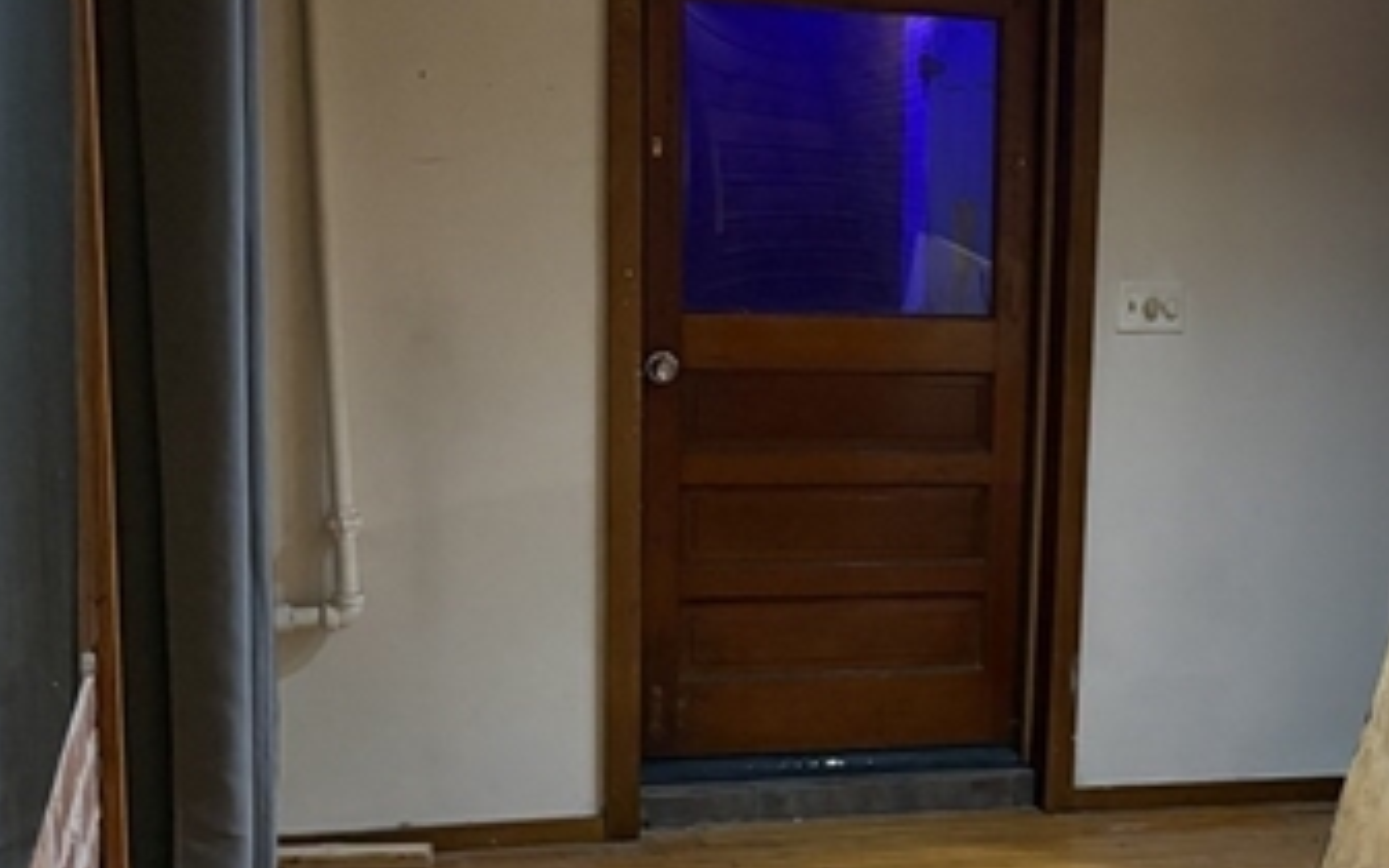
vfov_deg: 20.6
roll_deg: -2.1
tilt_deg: -9.4
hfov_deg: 31.4
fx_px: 2385
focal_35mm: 63
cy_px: 566
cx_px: 1166
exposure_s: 1/30
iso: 640
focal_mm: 5.96
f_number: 1.6
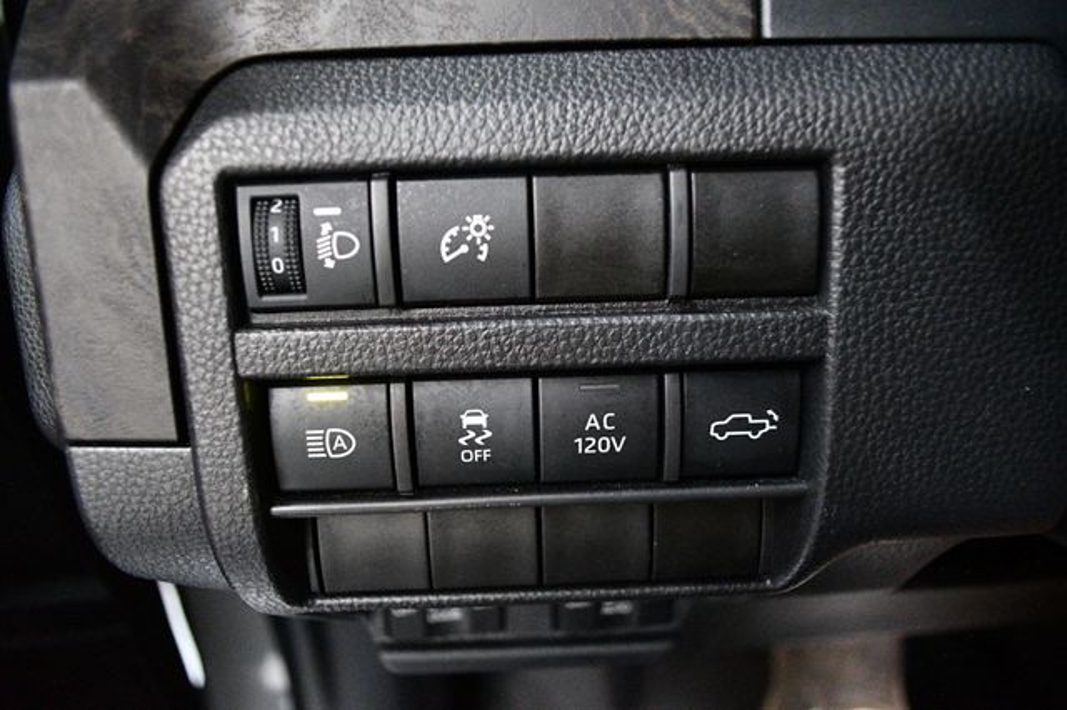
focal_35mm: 27
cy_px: 355
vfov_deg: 47.9
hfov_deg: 67.4
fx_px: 800
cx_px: 534
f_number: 3.5
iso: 8000
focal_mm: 18
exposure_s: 1/60
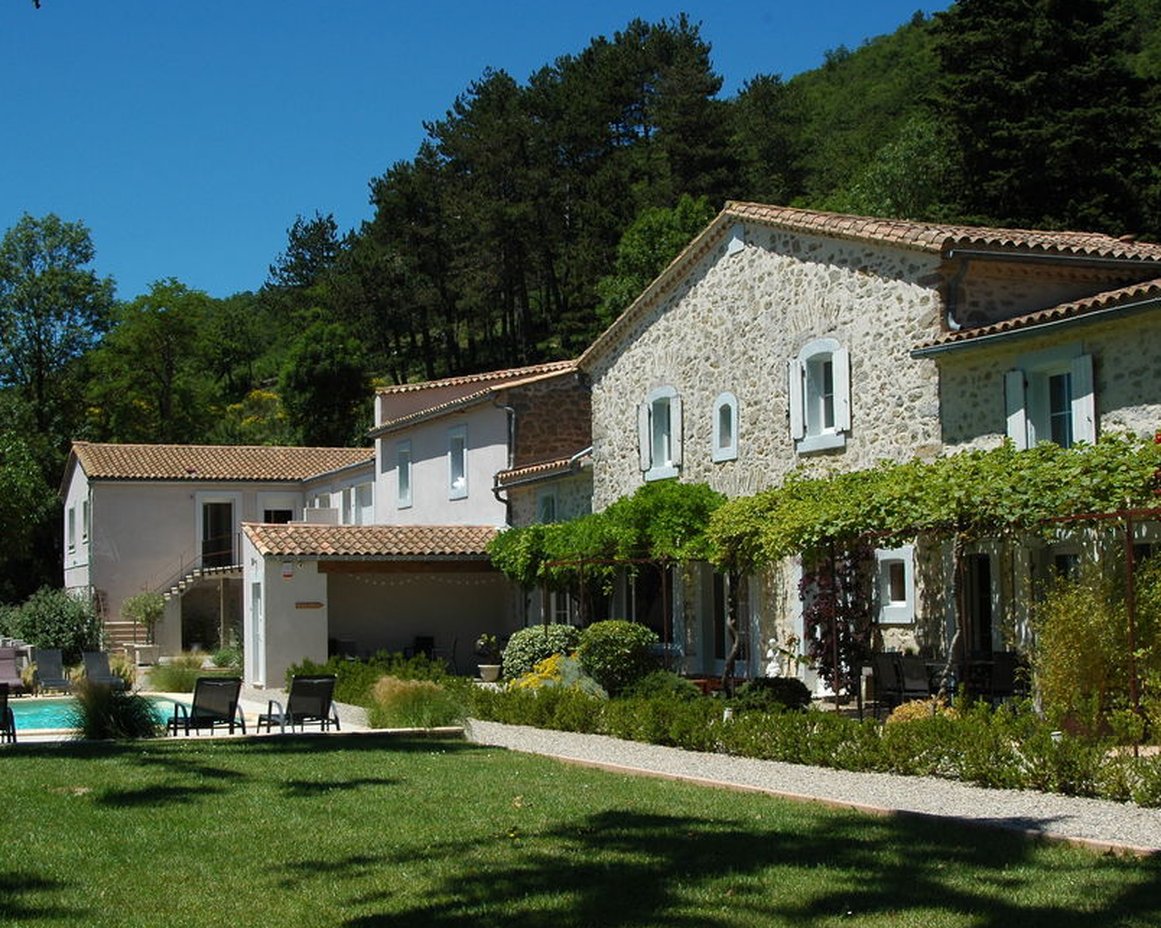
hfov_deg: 38.0
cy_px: 477
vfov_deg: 30.8
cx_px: 555
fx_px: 1683
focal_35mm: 49
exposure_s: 1/320
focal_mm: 28
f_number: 10
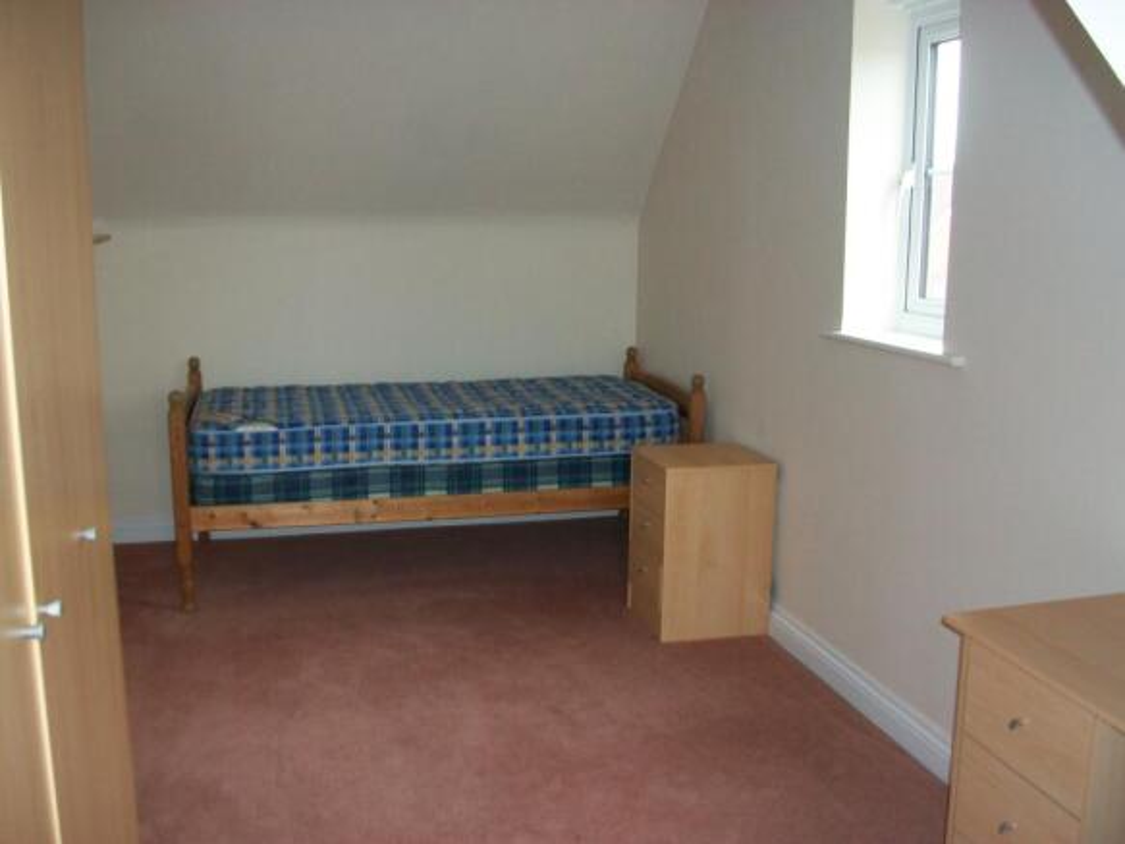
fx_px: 1105
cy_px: 422
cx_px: 562
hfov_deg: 54.0
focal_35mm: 34
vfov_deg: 41.8
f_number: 2.8
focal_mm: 5.7
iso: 120
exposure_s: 1/60
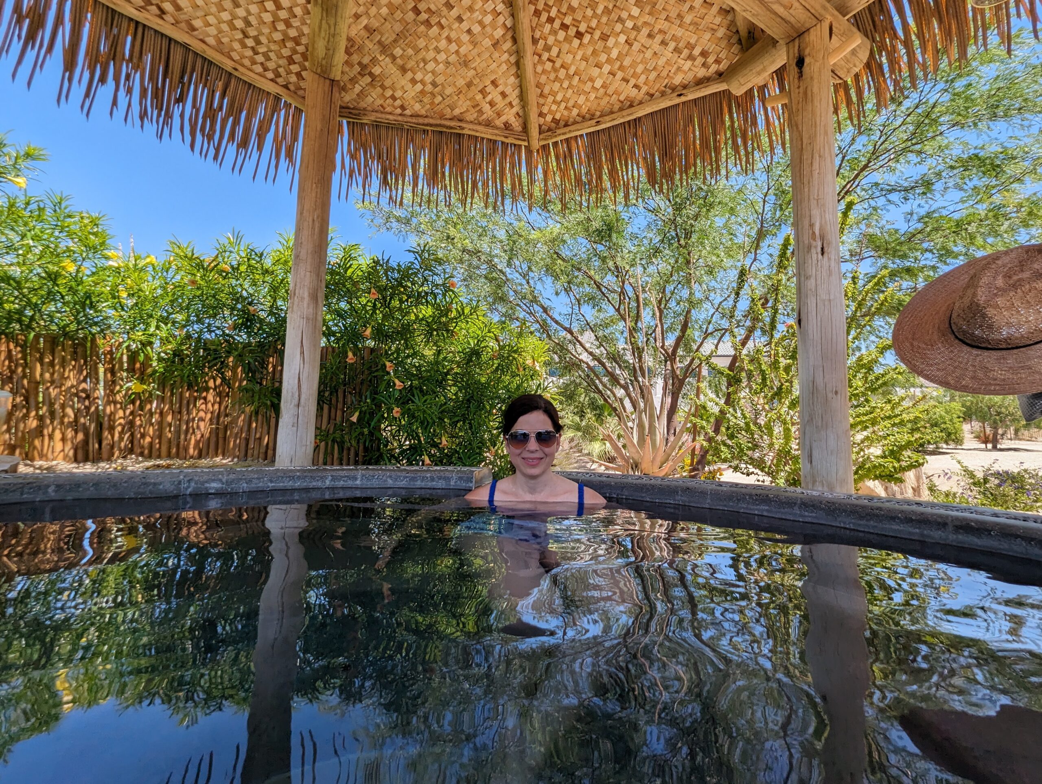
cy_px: 392
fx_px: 392
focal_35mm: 13
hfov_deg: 106.1
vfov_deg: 90.1
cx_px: 521
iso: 43
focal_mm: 1.95
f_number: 2.2
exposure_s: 1/719
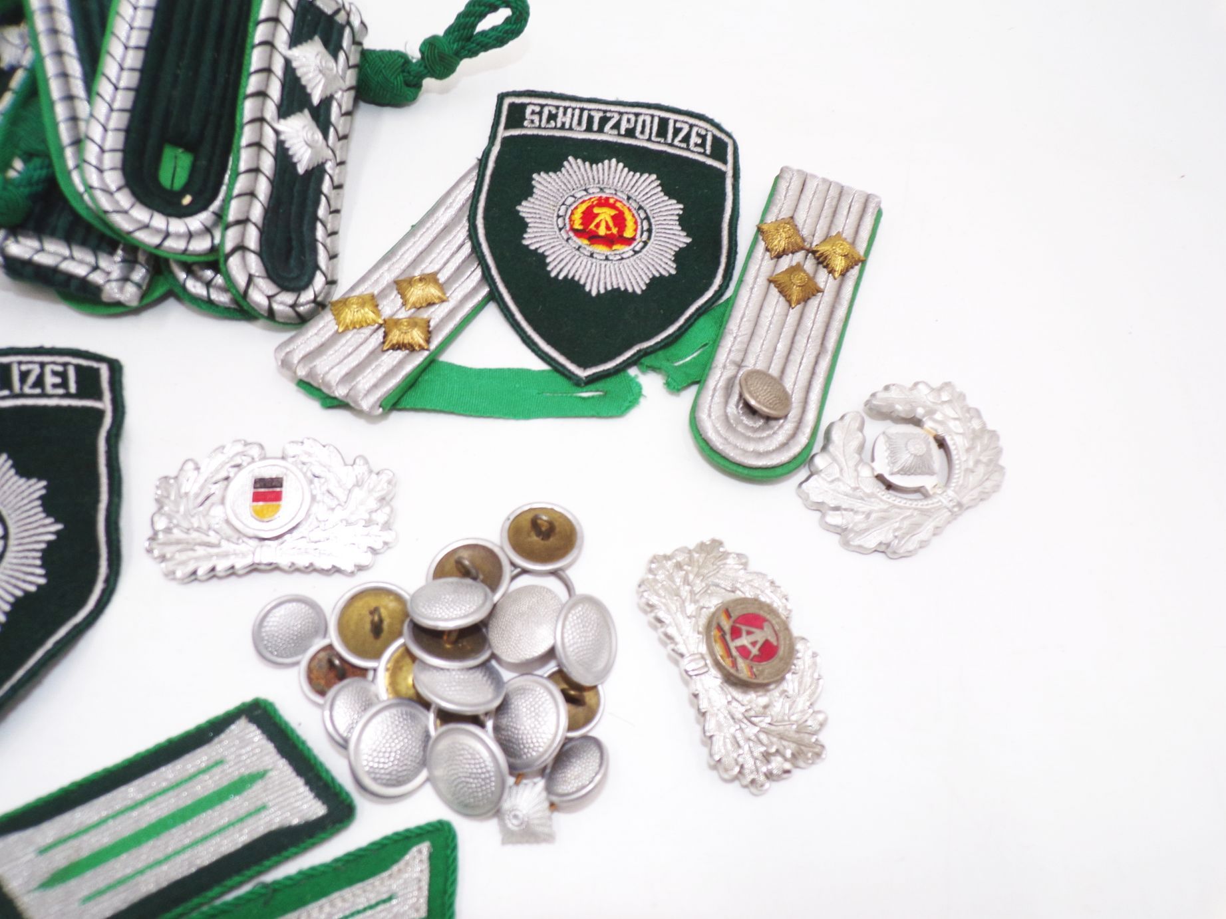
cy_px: 460
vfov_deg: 56.8
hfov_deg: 71.6
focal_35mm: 24
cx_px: 613
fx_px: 850
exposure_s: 1/34
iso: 80
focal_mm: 4.3
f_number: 4.4
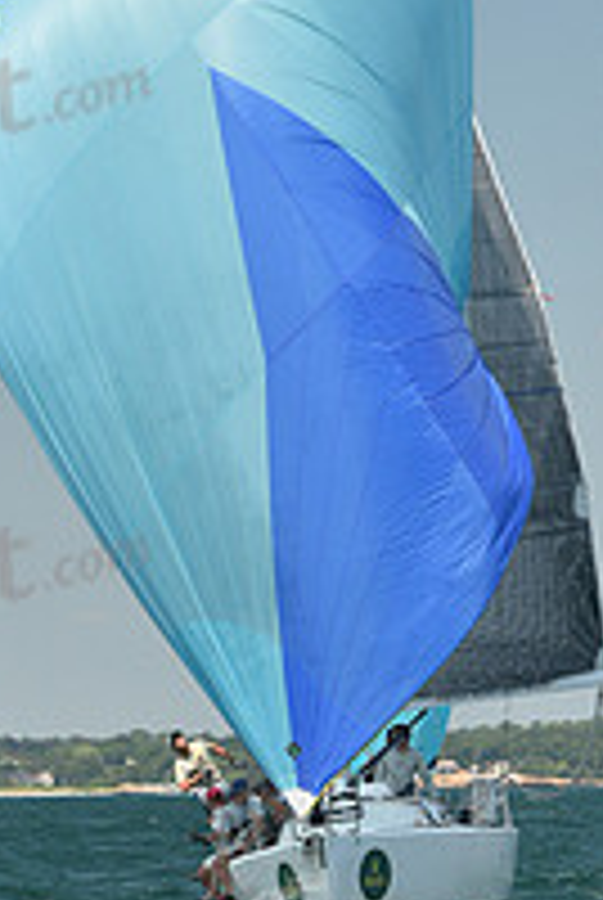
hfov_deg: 3.9
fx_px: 8838
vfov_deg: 5.8
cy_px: 320
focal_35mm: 353
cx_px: 385
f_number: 5
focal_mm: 122
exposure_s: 1/1000
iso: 320
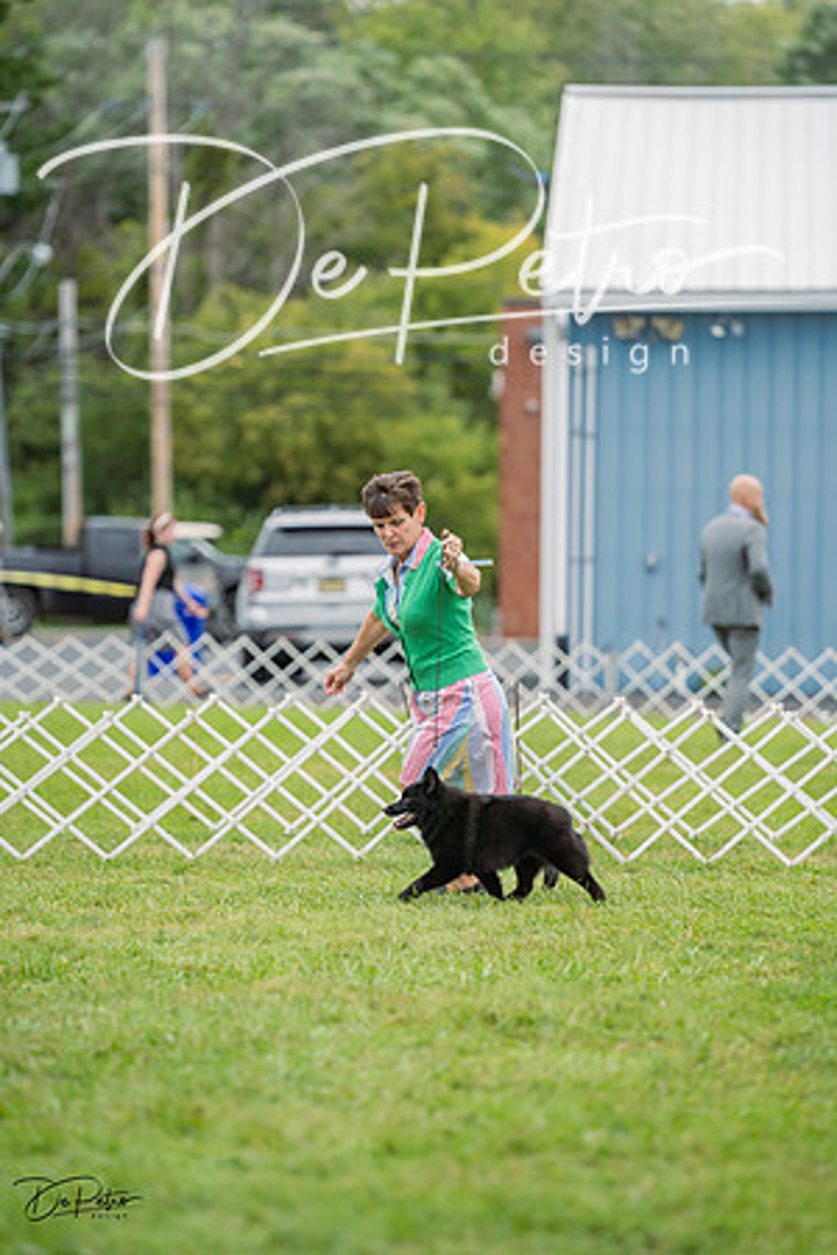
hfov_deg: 6.9
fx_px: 6974
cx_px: 418
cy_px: 628
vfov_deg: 10.3
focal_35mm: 200
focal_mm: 200
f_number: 3.5
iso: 400
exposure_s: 1/1250
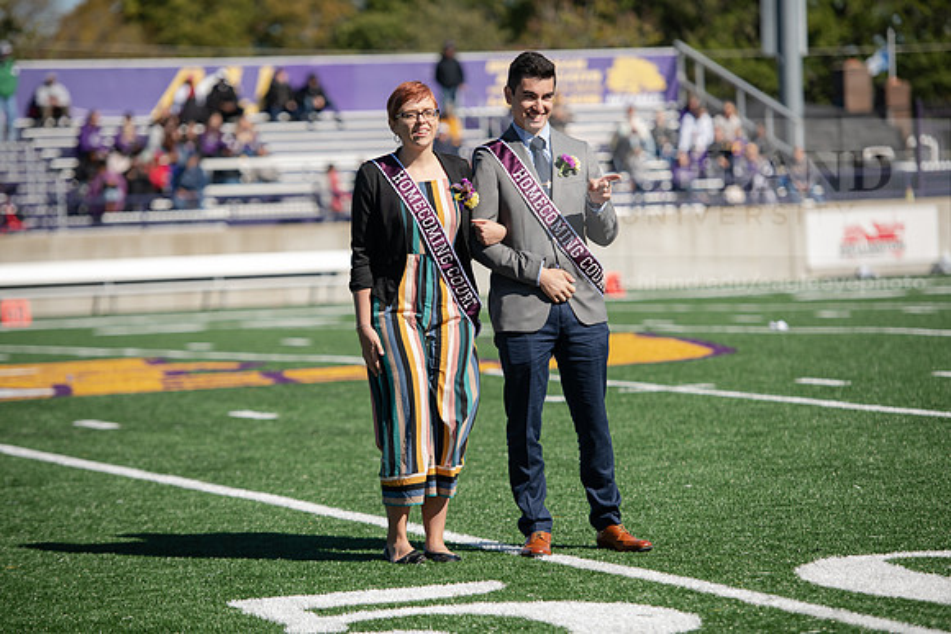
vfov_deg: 8.9
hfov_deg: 13.2
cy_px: 317
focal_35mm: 155
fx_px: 4095
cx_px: 476
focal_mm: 155
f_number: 3.5
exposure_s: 1/1600
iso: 160
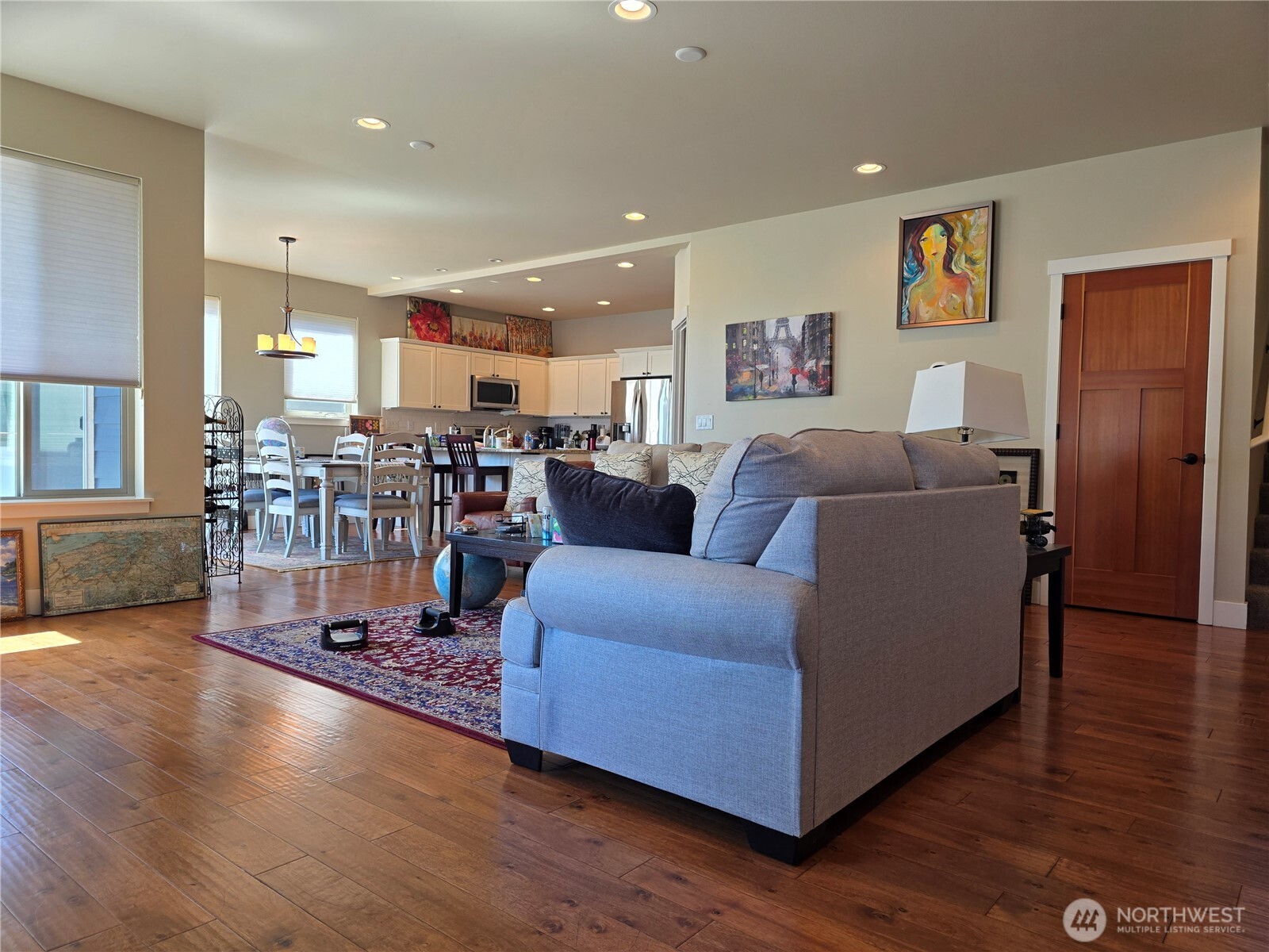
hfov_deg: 73.9
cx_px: 634
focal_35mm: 23
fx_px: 843
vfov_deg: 58.9
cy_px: 476
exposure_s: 1/120
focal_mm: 6.3
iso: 80
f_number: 1.7
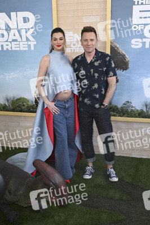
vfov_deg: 50.7
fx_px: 238
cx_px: 75
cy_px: 112
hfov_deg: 35.0
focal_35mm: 38
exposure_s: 1/250
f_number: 6.3
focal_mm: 38
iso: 640
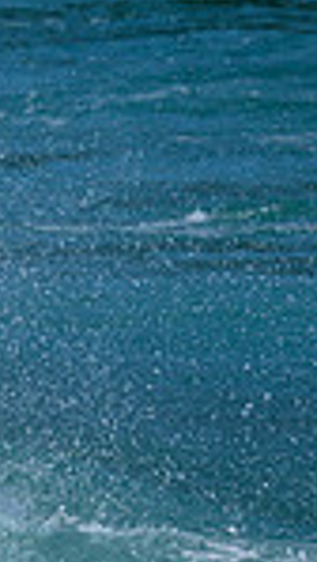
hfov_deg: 0.4
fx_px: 48603
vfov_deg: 0.7
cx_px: -721
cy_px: 432
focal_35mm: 3258
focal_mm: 800
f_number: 6.3
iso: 140
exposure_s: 1/1600
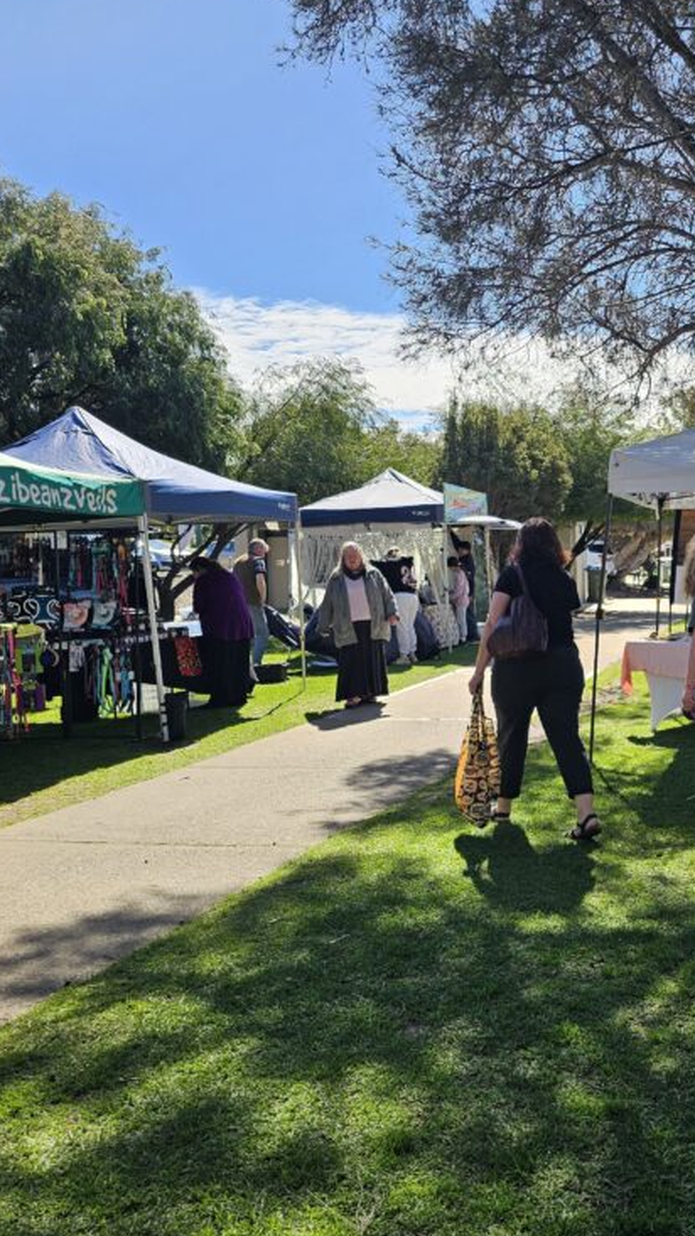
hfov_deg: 32.0
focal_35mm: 35
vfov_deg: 56.6
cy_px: 597
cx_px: 633
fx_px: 1147
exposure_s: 1/452
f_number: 1.7
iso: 10
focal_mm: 6.3
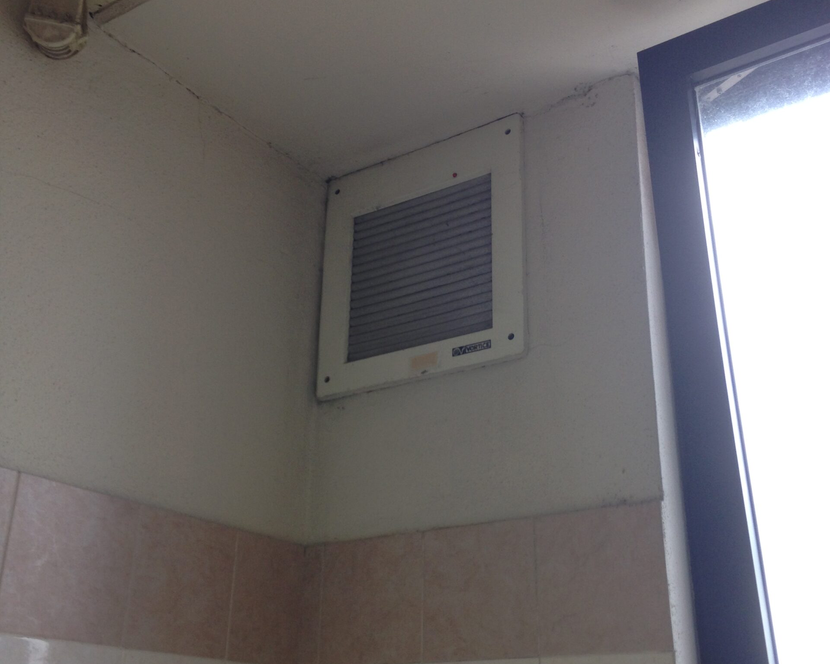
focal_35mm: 43
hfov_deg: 42.9
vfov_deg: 34.9
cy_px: 351
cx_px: 415
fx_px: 1056
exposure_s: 1/121
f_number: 2.4
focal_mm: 4.12
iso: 50
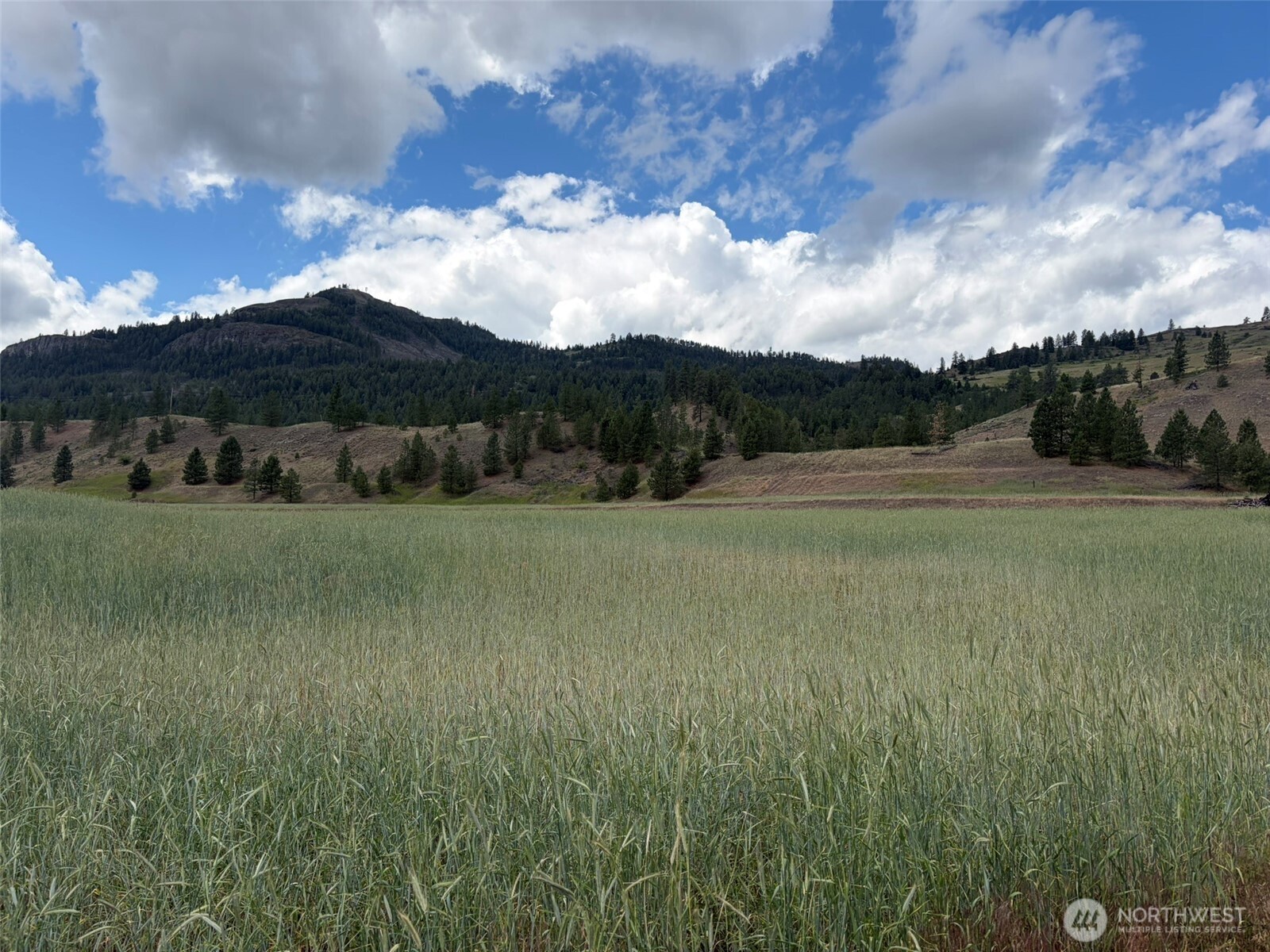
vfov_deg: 53.1
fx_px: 954
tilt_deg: +5.2
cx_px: 635
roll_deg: -1.2
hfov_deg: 67.3
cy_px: 476
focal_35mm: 26
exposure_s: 1/3279
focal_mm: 5.96
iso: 50
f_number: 1.6
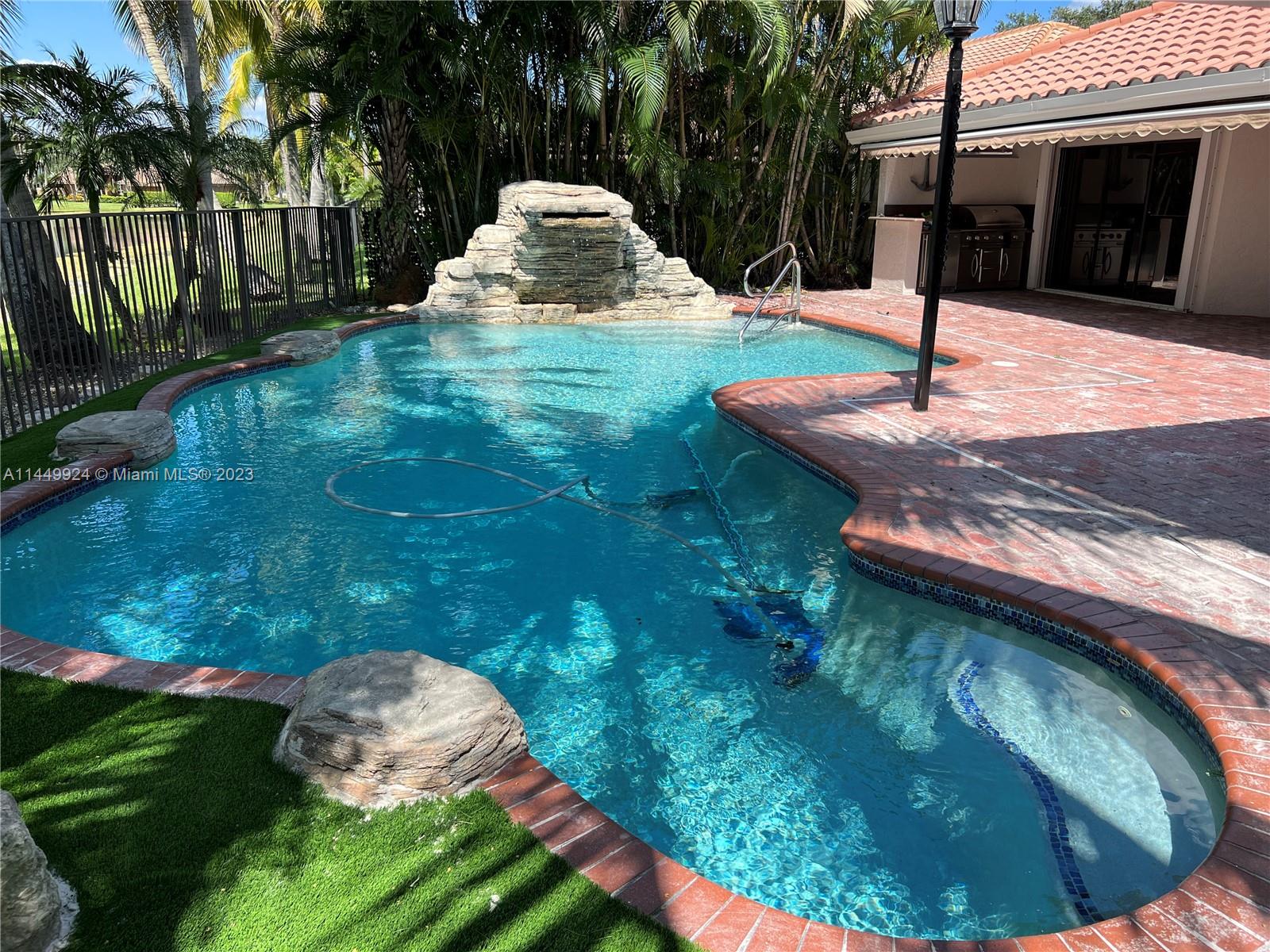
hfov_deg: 67.3
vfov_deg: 53.1
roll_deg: -0.6
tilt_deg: -16.7
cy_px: 476
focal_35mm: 26
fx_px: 954
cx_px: 635
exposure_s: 1/2008
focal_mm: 5.7
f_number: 1.5
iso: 50
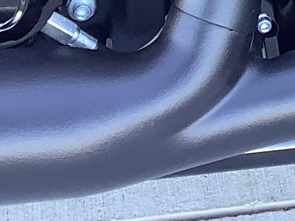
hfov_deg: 10.9
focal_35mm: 177
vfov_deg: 7.5
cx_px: 397
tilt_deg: -21.4
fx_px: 1508
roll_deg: -7.1
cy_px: -402
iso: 50
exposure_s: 1/60
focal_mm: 3.3
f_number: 2.4
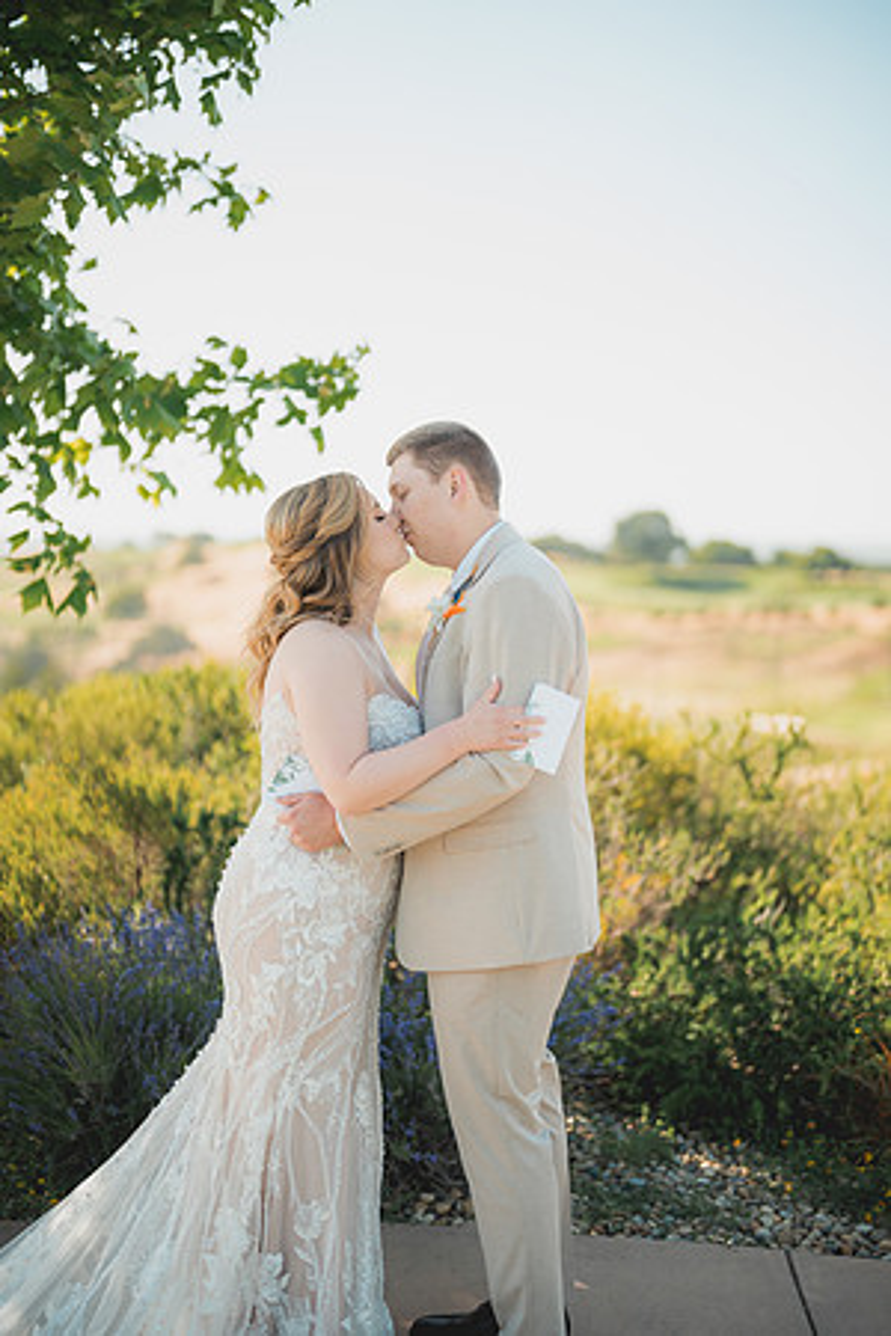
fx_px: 1856
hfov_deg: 27.0
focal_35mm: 50
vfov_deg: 39.6
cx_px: 446
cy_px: 668
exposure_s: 1/1600
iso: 50
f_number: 1.2
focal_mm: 50
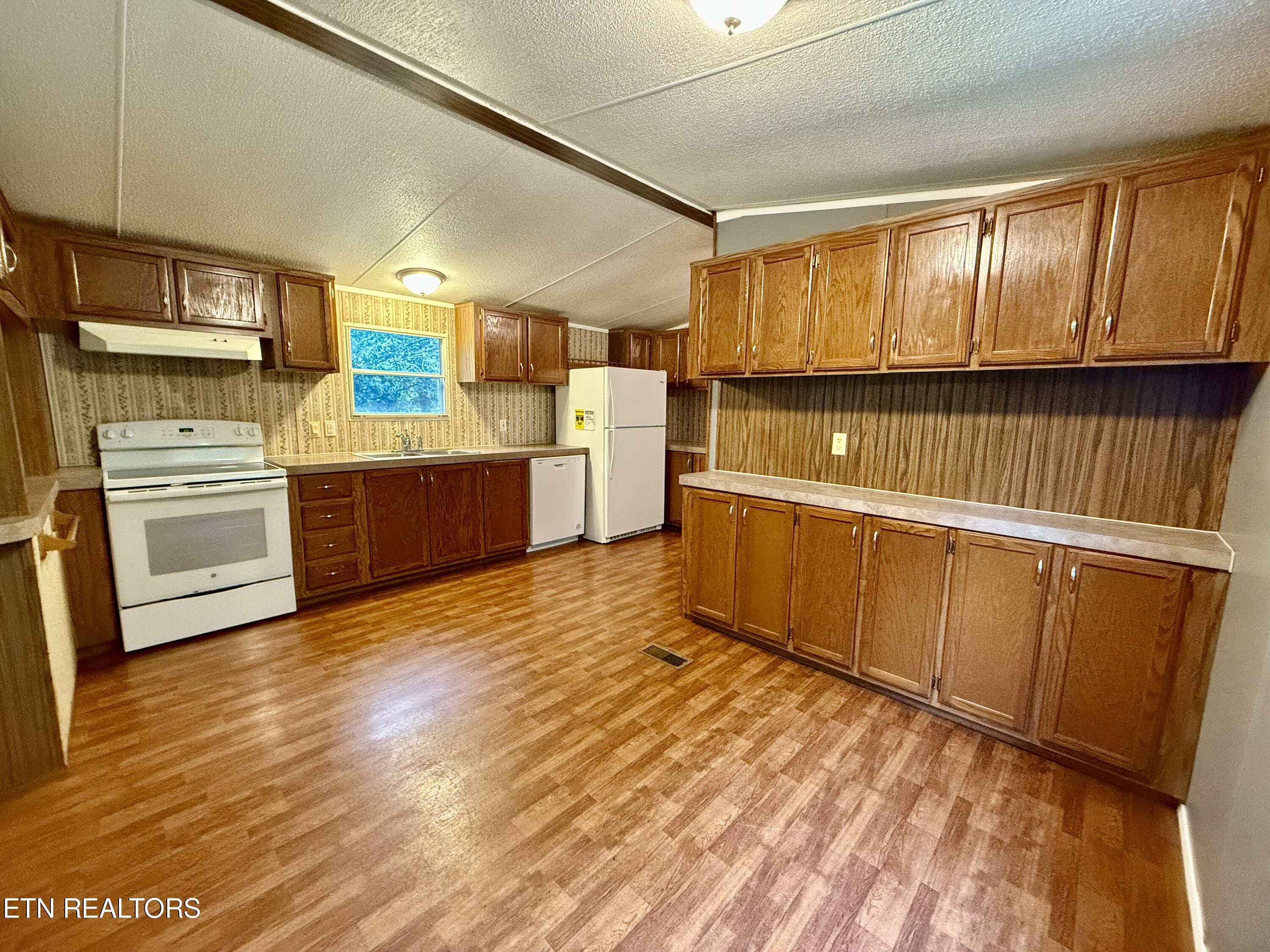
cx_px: 635
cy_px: 476
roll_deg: -1.0
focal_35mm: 14
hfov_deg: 102.1
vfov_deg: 85.7
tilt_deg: -7.7
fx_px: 514
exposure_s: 1/60
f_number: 2.2
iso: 800
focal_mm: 2.22
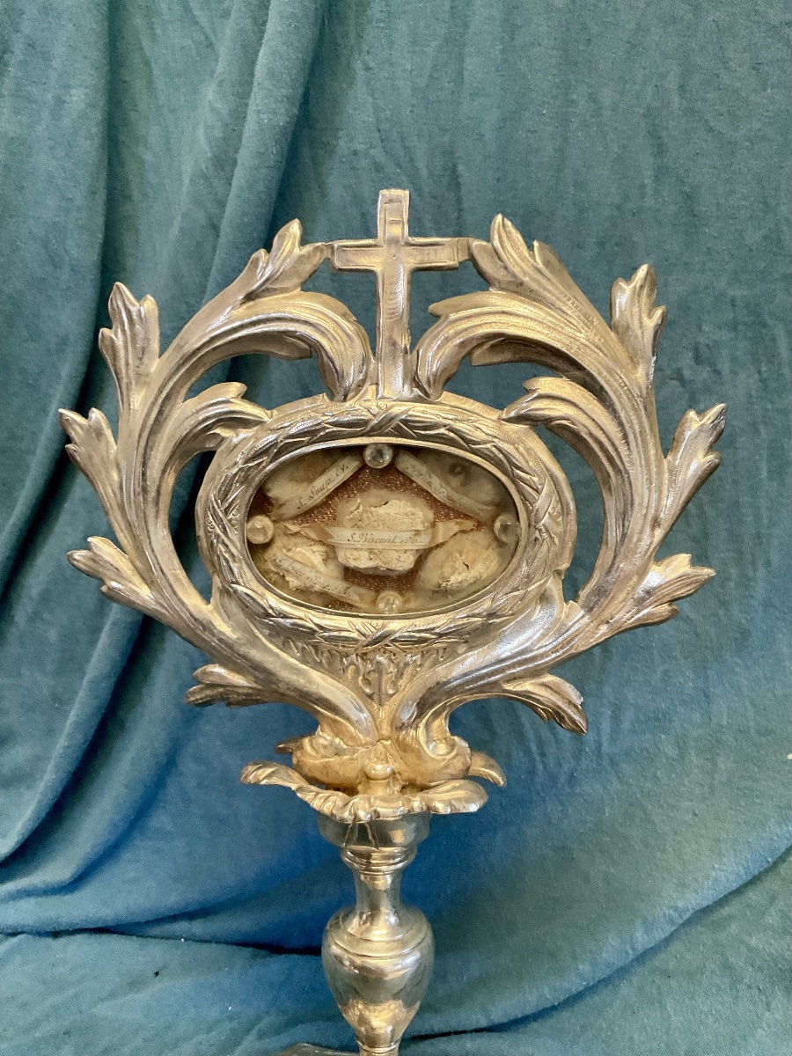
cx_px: 396
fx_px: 885
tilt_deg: -12.2
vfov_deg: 61.7
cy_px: 528
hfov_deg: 48.2
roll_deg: -0.1
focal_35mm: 29
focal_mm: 3
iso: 250
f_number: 1.8
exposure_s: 1/60
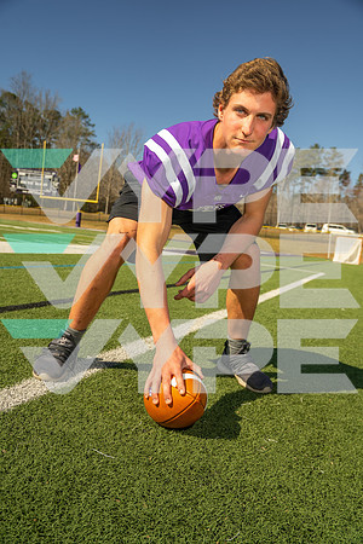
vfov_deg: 60.3
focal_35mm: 31
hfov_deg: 42.3
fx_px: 469
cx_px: 182
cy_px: 272
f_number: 5.6
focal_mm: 31
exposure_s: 1/125
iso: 100
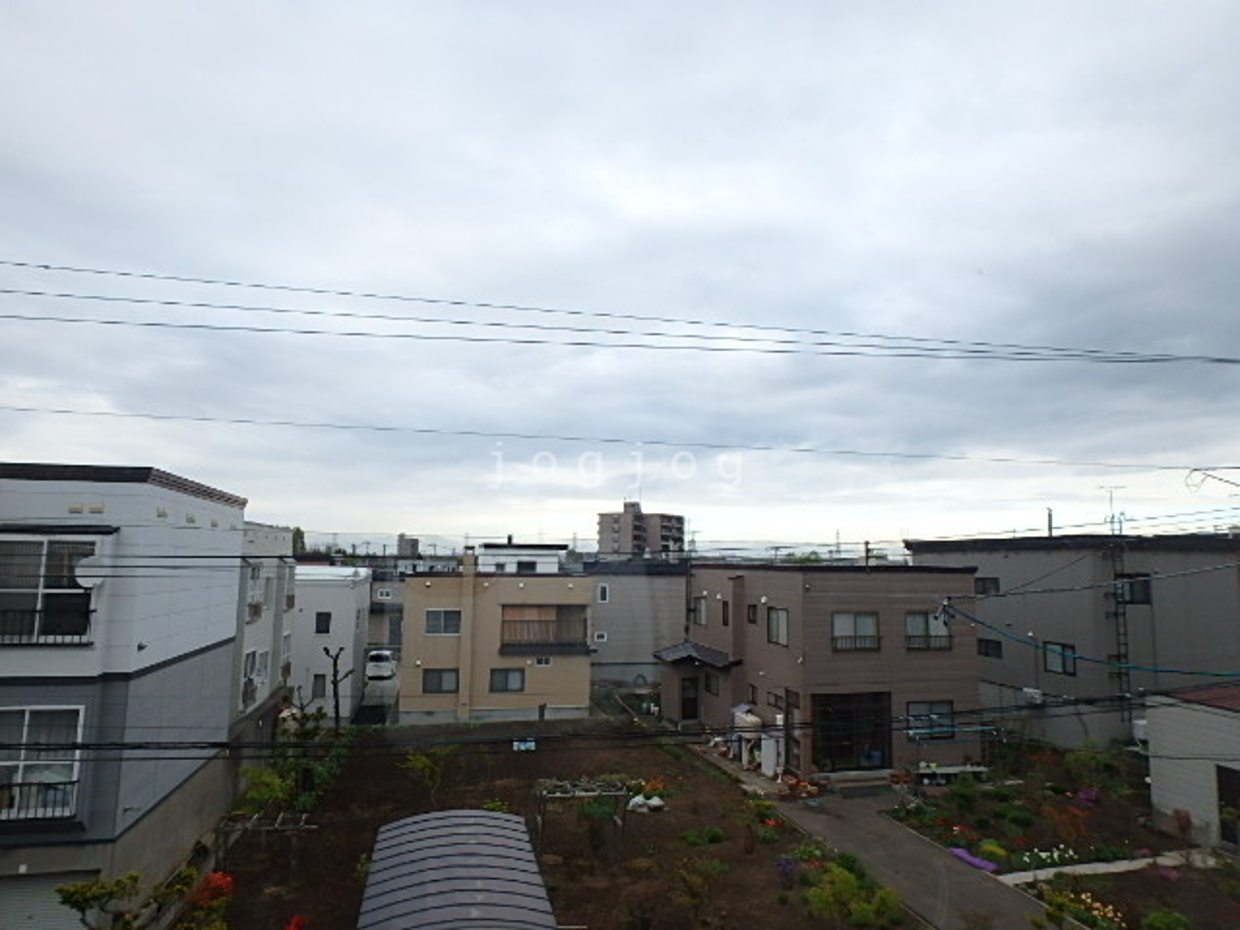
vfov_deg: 63.4
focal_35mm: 21
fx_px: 752
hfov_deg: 79.0
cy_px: 465
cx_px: 620
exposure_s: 1/400
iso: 125
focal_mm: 3.7
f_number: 3.5
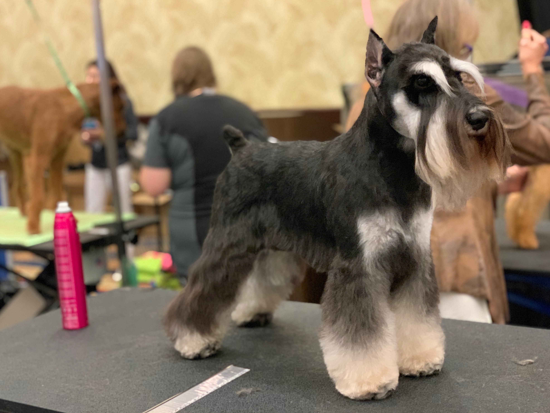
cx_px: 276
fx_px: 842
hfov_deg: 36.2
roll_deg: +3.5
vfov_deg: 27.5
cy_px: 204
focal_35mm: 53
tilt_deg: -8.0
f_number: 2.4
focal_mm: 6
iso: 500
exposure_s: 1/30
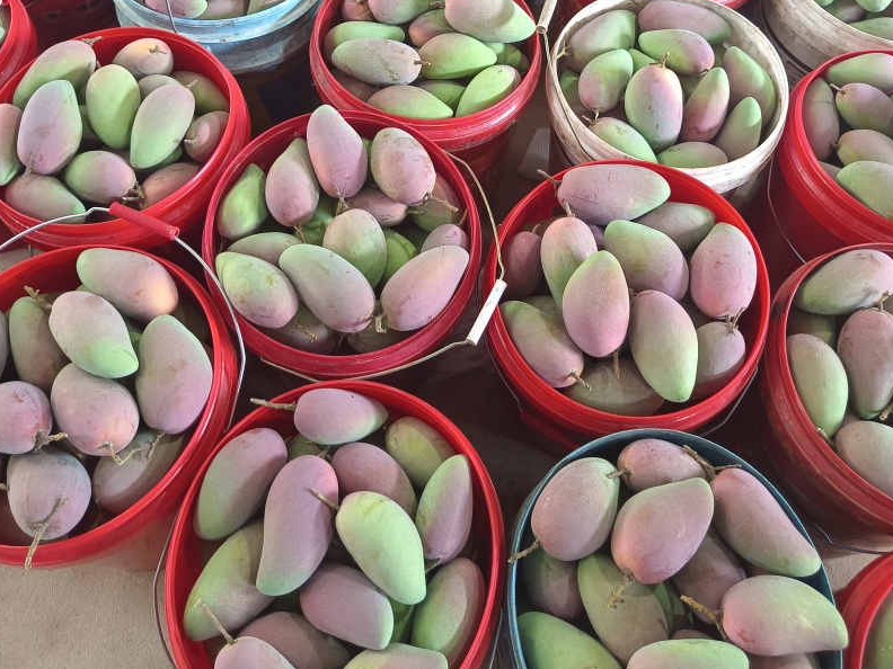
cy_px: 141
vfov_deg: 43.5
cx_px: 445
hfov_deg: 58.4
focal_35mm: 31
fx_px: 800
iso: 2171
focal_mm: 5.59
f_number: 1.88
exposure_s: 1/33.3
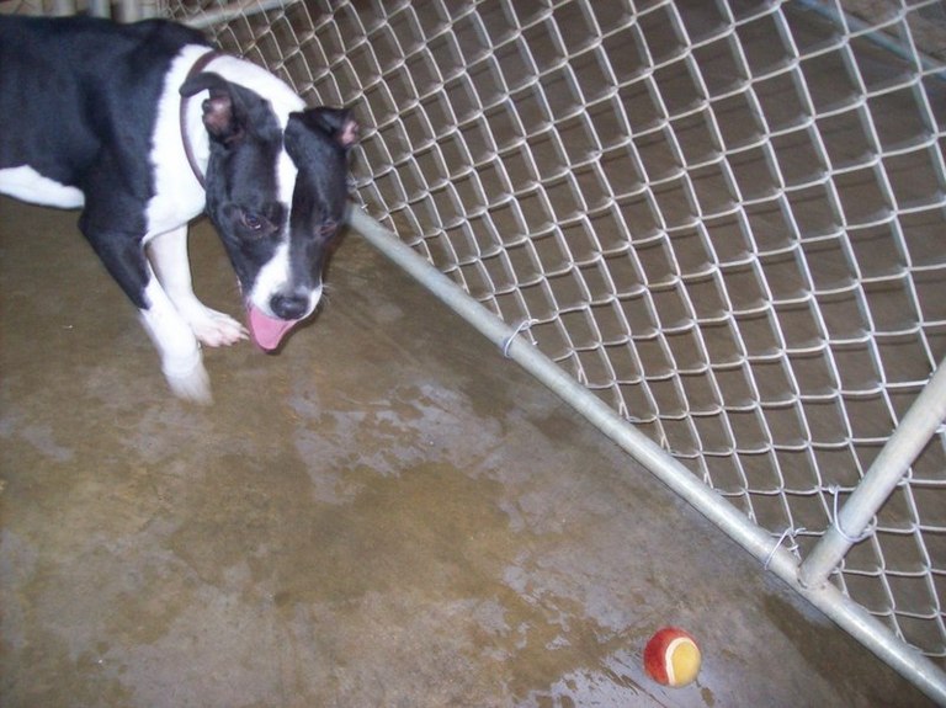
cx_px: 473
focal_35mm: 36
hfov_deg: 51.4
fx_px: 983
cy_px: 354
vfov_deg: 39.6
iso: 200
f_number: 2.7
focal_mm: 6
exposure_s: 1/64
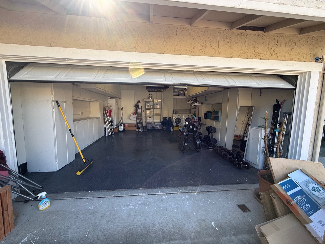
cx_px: 162
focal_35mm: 14
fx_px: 131
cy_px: 122
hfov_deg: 102.1
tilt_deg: -6.2
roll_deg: -0.4
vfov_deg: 85.7
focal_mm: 2.22
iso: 50
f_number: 2.2
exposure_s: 1/198
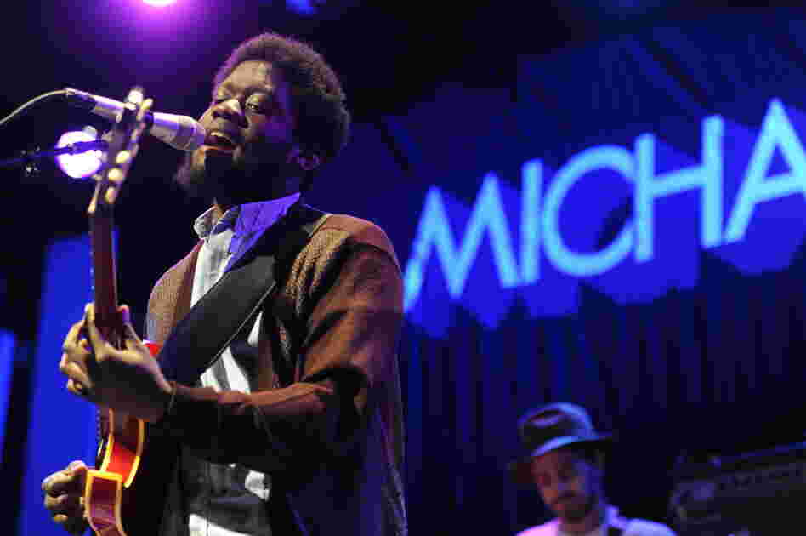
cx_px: 403
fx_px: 2907
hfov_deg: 15.8
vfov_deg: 10.5
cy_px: 268
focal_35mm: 130
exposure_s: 1/100
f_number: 2.8
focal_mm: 130
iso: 3200
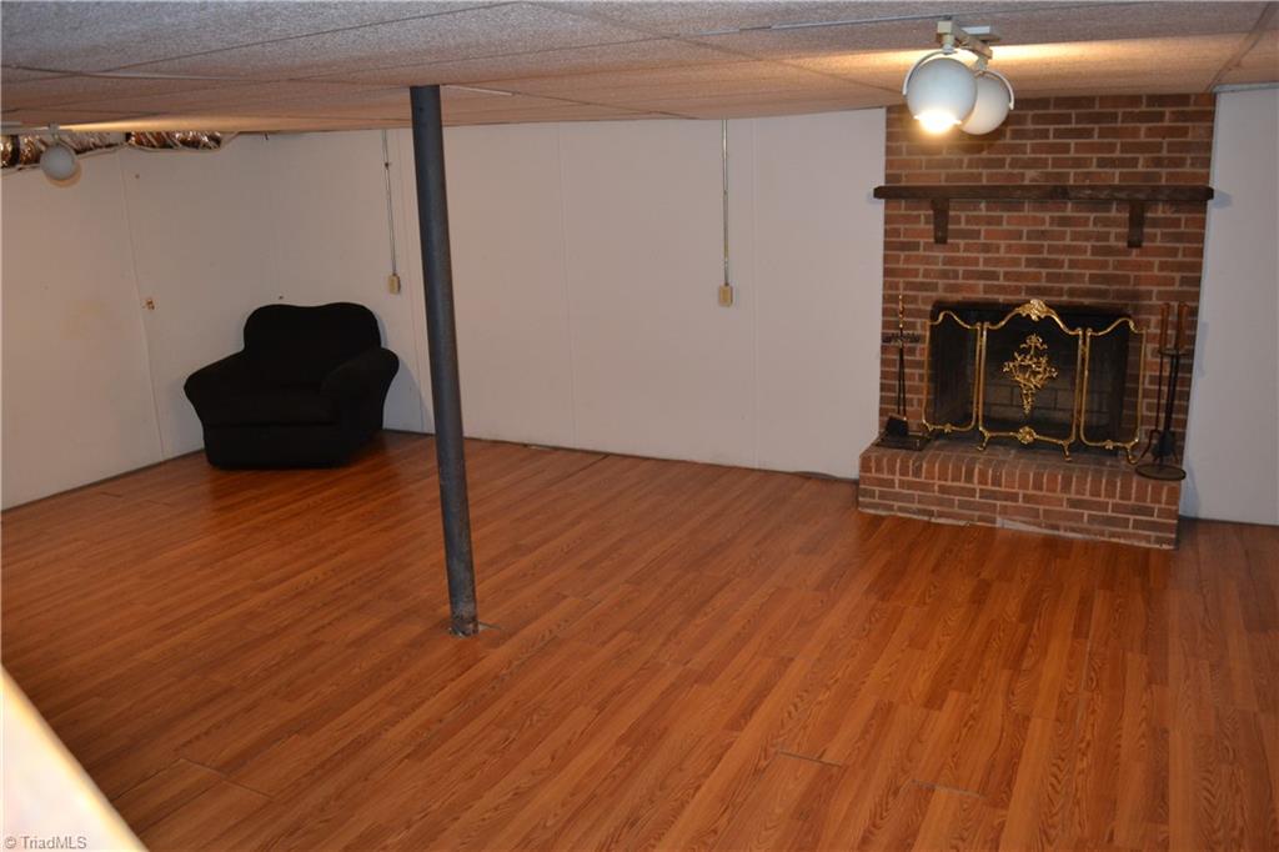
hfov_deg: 67.4
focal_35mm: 27
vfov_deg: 47.9
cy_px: 426
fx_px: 959
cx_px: 640
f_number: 3.5
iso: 900
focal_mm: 18
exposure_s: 1/60
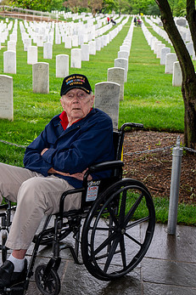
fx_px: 458
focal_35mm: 56
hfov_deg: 23.6
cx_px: 22
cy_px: 142
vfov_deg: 35.7
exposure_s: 1/100
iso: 320
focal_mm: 33.5
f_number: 6.3
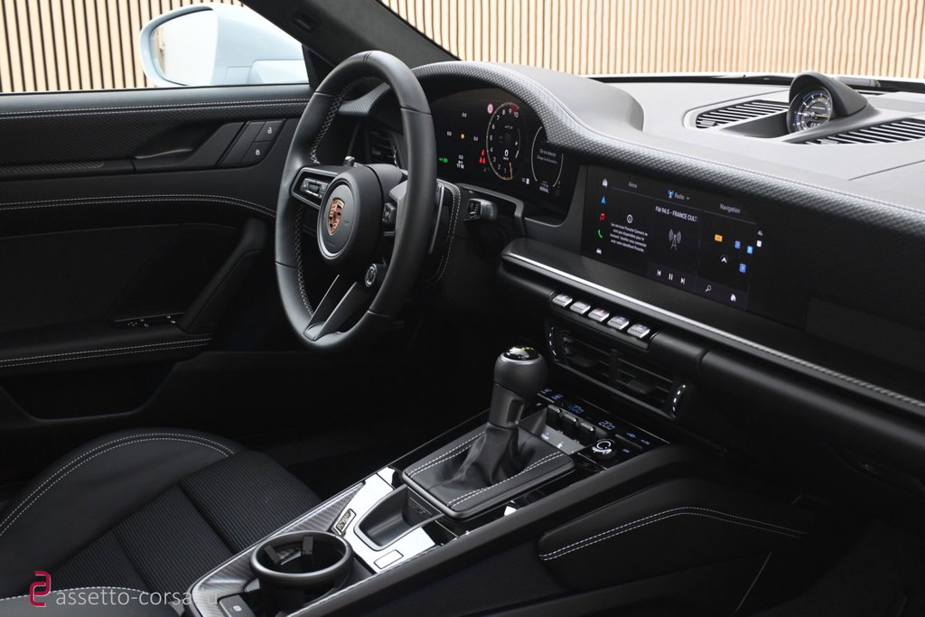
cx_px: 462
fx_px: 1118
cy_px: 308
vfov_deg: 30.9
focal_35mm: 44
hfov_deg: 45.0
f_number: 4.8
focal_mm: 29
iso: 2000
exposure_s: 1/25
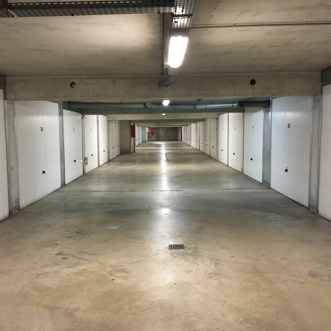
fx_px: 379
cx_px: 156
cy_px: 169
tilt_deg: -4.9
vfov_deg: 47.2
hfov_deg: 47.2
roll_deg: +0.5
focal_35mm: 35
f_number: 2.2
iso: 250
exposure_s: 1/33
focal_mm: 4.15
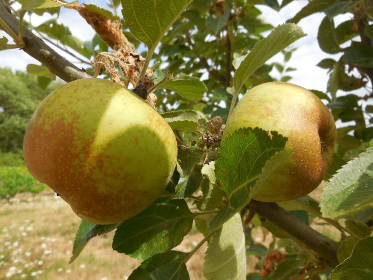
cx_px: 186
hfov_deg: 69.4
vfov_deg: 54.9
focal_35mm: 25
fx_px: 269
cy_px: 140
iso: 125
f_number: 3.1
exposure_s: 1/1250
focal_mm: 4.5
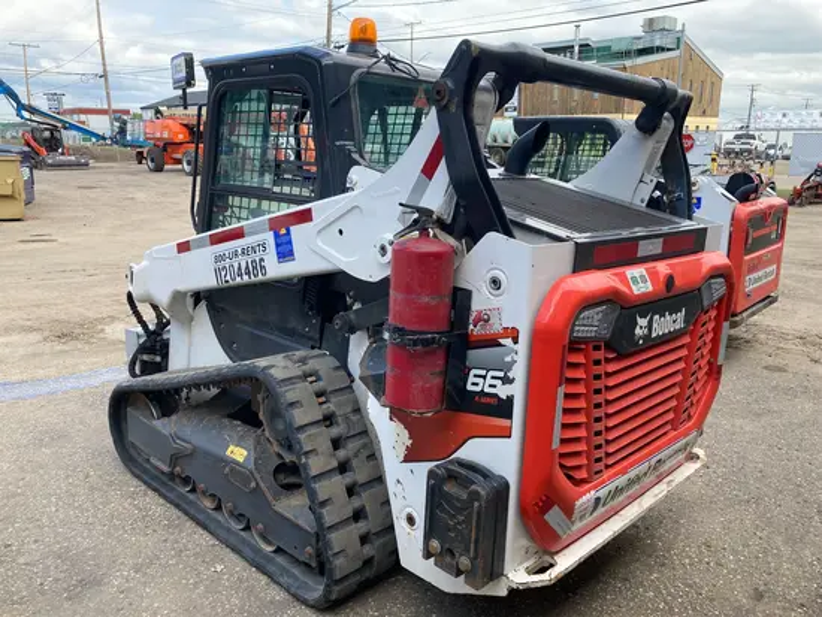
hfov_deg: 63.4
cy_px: 308
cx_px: 411
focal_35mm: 28
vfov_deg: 49.8
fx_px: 665
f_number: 1.8
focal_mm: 3.99
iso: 20
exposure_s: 1/425
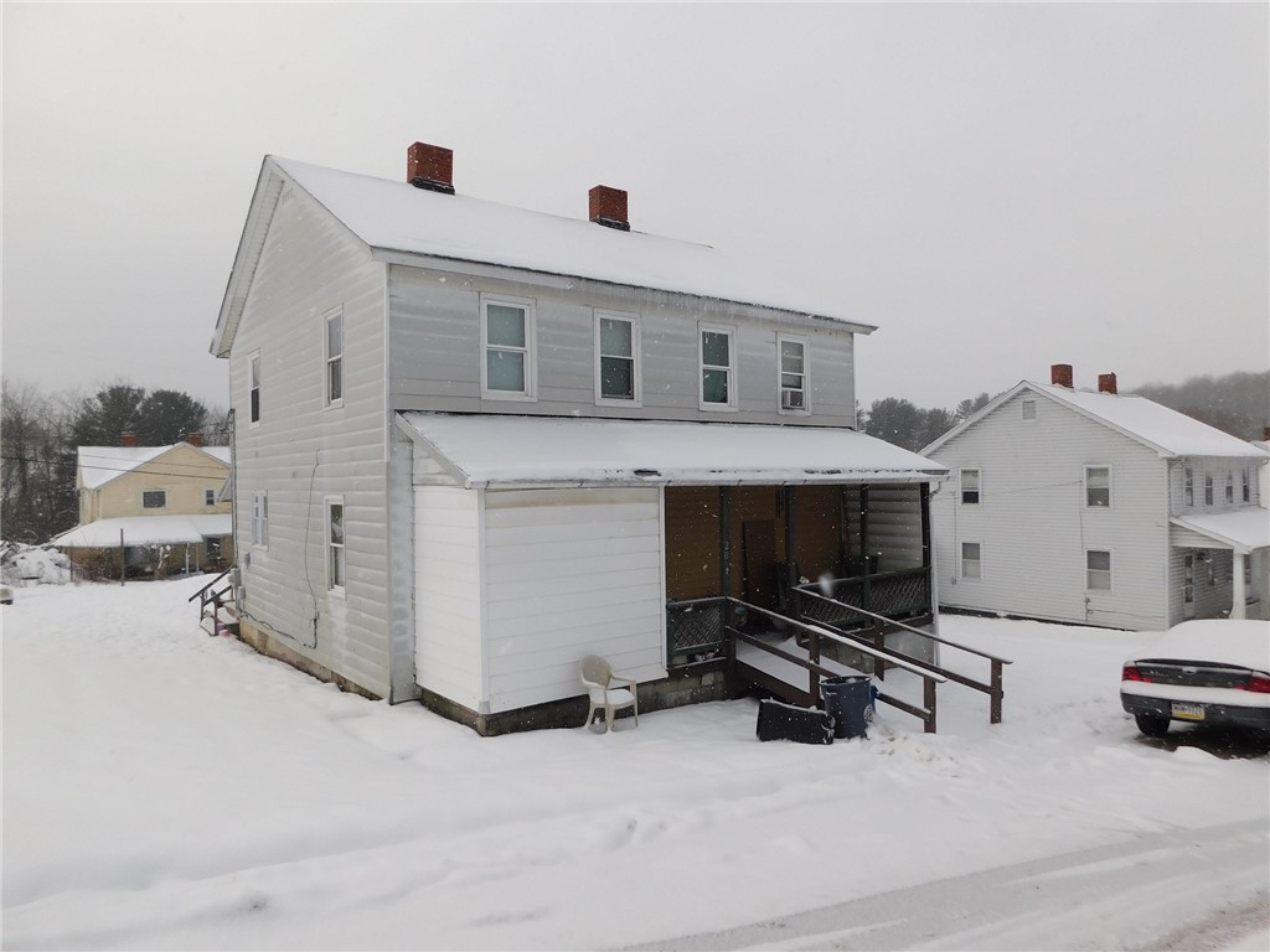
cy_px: 476
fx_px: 844
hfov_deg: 73.9
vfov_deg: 58.9
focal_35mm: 23
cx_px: 635
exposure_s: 1/500
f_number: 6
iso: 125
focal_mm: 4
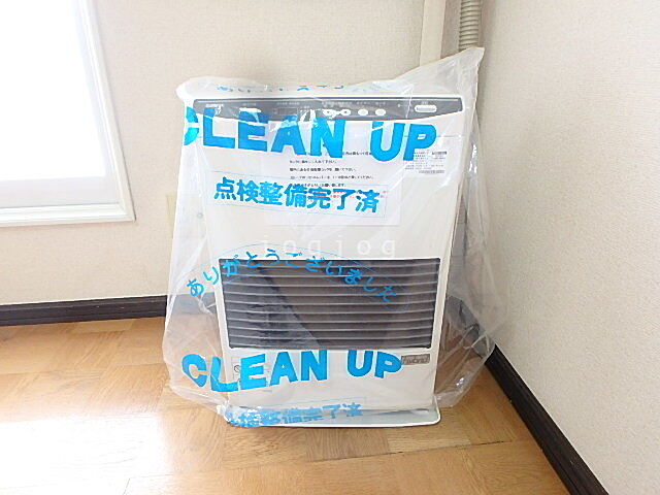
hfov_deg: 79.0
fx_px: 400
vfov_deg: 63.4
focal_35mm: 21
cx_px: 330
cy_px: 248
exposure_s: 1/30
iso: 400
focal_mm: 3.7
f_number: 3.5
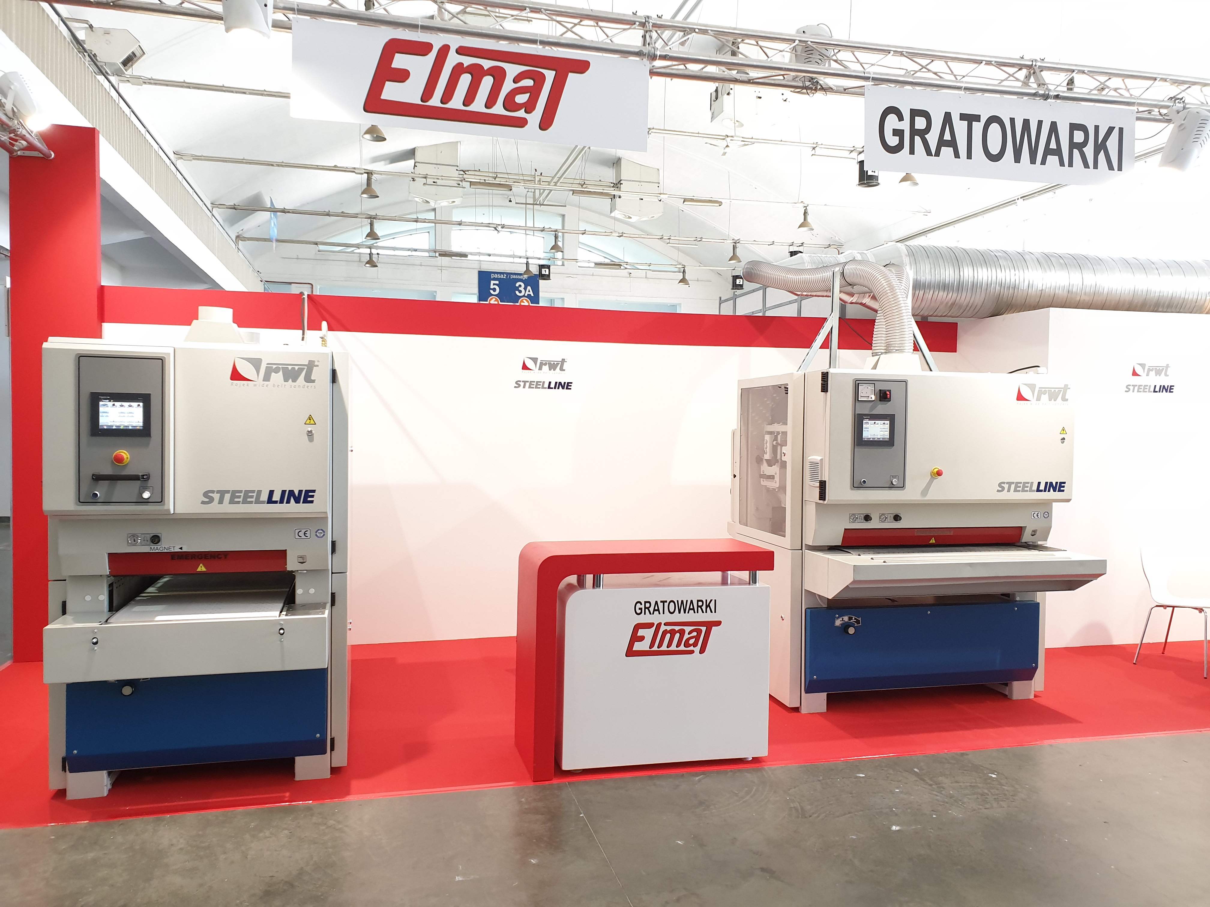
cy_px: 454
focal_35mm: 26
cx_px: 605
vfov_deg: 53.1
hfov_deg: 67.3
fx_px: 909
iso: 200
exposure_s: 1/100
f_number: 2.4
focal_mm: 4.3
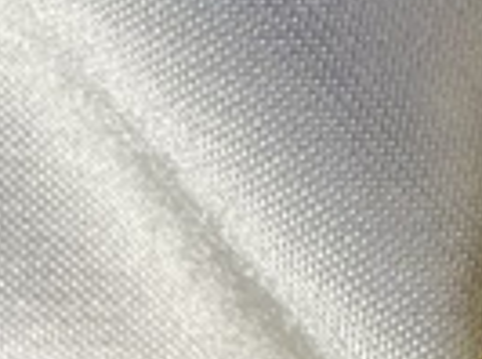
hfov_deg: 9.7
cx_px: 826
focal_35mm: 196
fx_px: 2722
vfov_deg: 7.0
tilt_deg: -74.8
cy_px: -587
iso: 125
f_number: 1.6
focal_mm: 4.2
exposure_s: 1/121
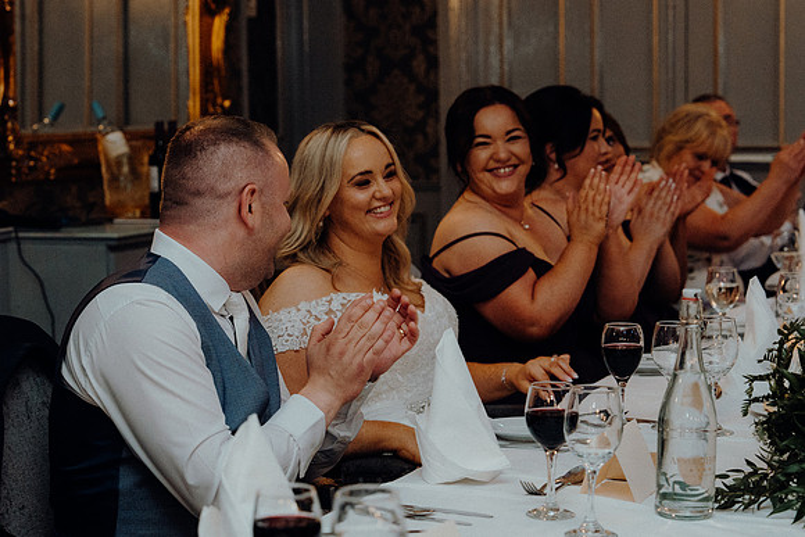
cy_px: 268
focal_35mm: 90
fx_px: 2013
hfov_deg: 22.6
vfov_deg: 15.2
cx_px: 402
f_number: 3.5
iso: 2500
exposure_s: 1/160
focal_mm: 60
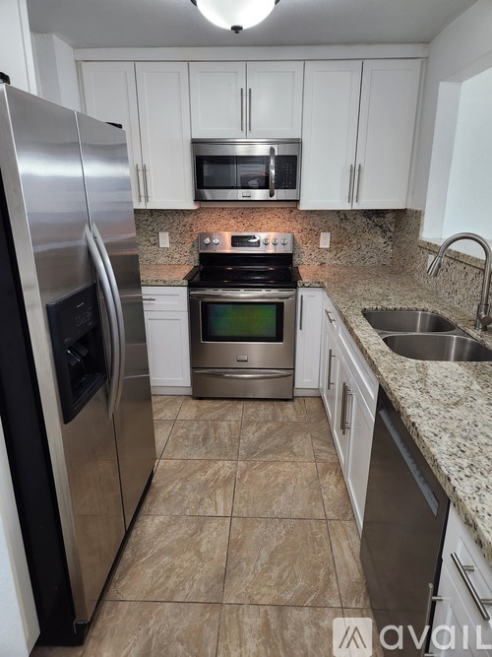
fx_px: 436
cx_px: 246
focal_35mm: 23
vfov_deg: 73.9
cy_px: 328
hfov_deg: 58.9
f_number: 1.8
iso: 400
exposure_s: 1/120
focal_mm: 5.4
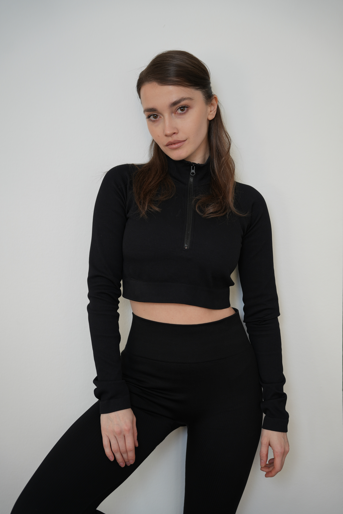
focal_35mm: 50
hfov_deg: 27.0
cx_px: 172
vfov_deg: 39.7
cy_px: 257
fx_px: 713
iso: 160
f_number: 2.8
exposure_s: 1/50
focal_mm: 49.9
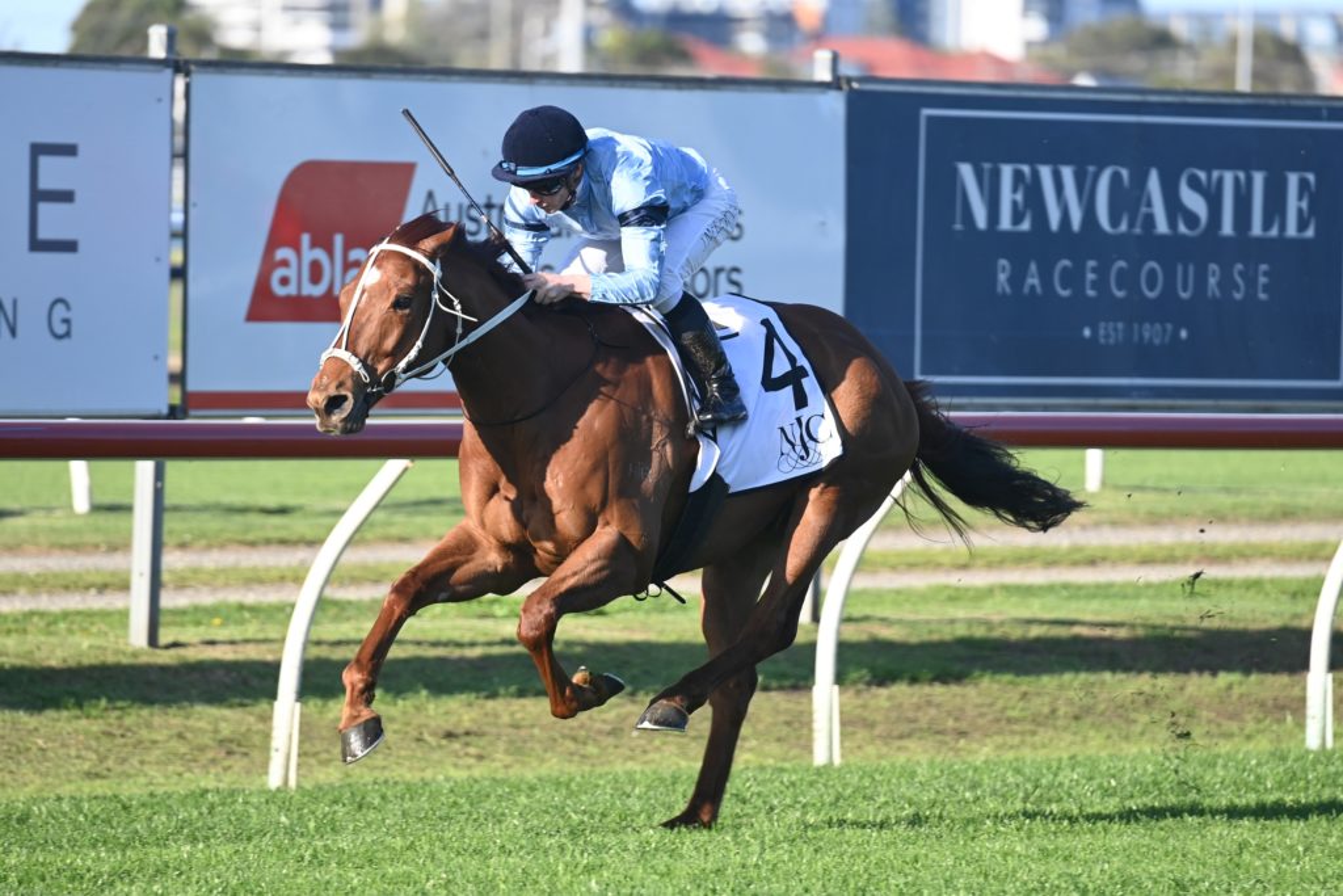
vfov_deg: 3.4
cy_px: 448
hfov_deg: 5.2
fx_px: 14923
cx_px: 672
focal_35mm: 400
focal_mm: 400
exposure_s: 1/1600
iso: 900
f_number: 5.6
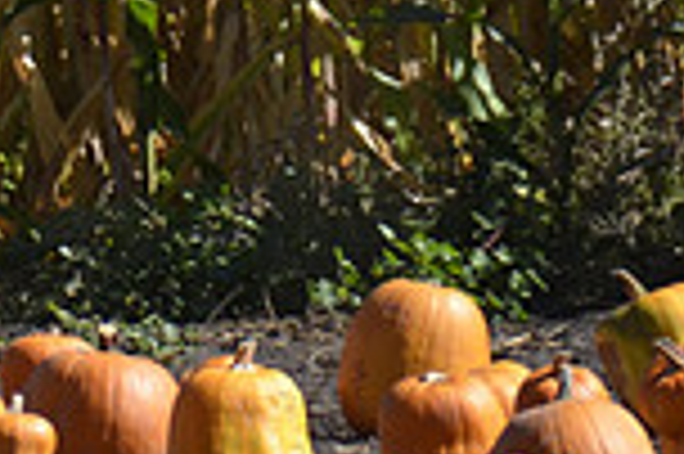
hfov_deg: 1.2
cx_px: -202
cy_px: -99
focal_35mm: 1717
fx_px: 32587
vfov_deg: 0.8
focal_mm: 300
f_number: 6.3
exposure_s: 1/640
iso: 200
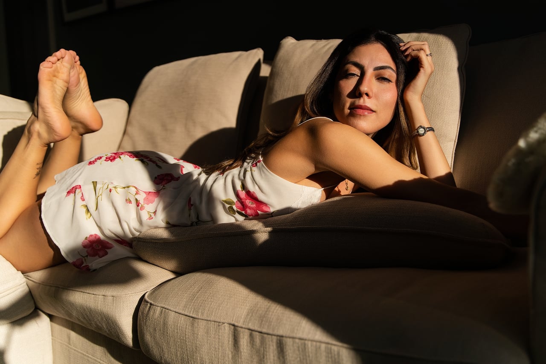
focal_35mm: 36
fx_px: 546
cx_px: 273
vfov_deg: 36.9
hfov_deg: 53.1
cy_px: 182
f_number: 2.8
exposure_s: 1/6400
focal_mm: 36
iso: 100
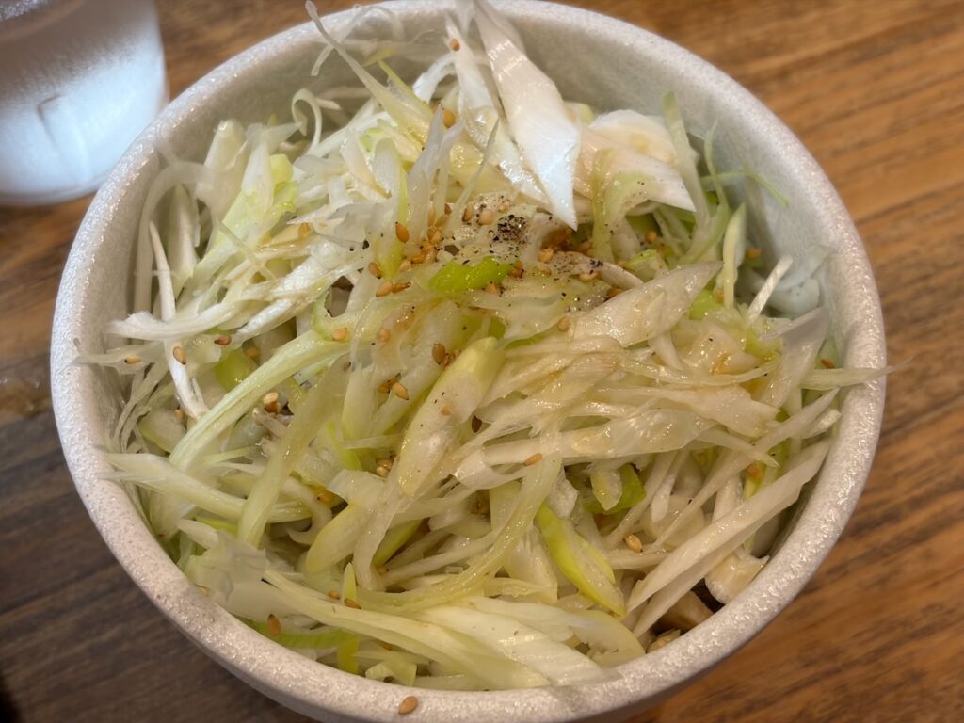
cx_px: 482
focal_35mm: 52
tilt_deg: -61.7
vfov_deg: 28.0
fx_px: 1448
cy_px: 362
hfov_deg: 36.8
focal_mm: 5.96
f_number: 1.6
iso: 50
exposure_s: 1/50
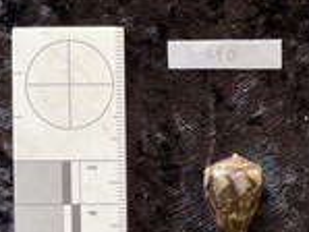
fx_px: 607
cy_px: 256
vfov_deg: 20.6
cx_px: 247
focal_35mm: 68
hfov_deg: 28.0
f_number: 1.8
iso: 40
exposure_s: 1/60
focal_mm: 3
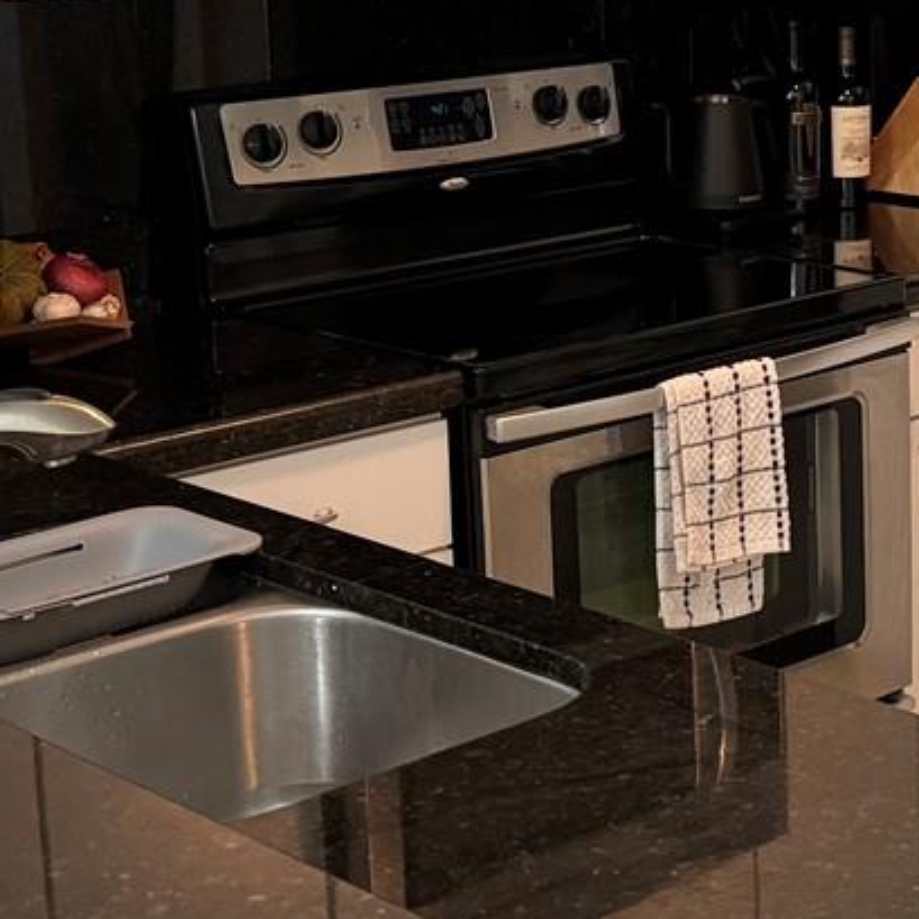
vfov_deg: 20.8
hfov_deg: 20.2
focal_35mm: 83
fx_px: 2493
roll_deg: +0.5
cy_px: 317
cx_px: 946
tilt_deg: -12.6
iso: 400
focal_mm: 6.86
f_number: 1.78
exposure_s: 1/60
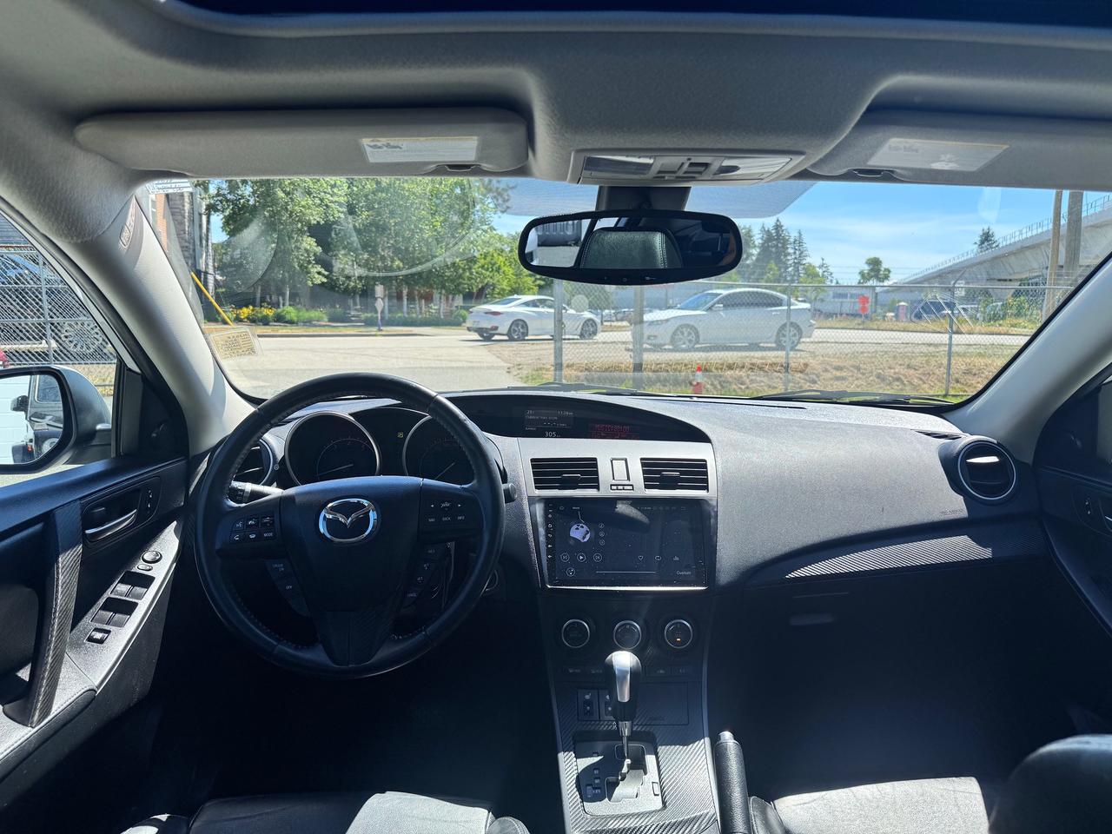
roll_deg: +0.4
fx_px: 771
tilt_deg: -6.9
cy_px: 417
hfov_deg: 71.6
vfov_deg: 56.8
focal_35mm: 24
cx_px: 556
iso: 80
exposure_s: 1/1456
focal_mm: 6.76
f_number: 1.78
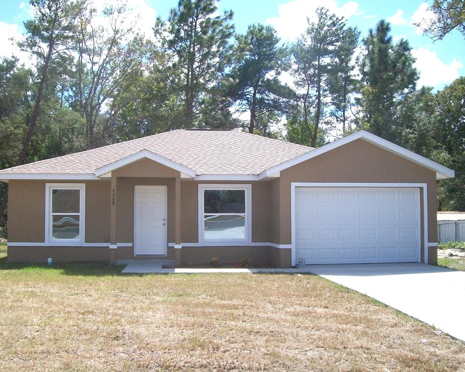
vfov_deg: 39.2
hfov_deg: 47.9
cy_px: 186
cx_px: 224
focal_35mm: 38
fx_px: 523
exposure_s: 1/400
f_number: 4.8
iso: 80
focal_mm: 6
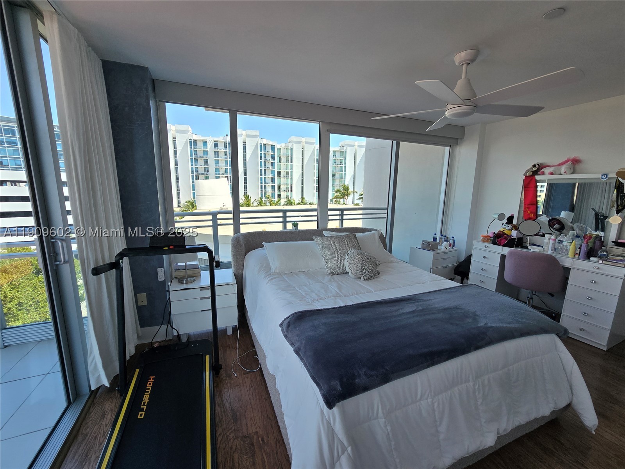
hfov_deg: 106.2
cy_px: 234
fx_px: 235
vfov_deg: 89.9
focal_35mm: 13
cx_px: 312
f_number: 2.2
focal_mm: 2.2
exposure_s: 1/334
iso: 50
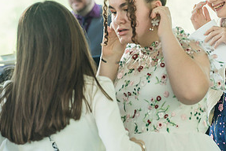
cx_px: 205
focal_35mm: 319
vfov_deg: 4.3
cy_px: 74
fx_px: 2005
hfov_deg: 6.4
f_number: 6.3
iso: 800
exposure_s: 1/160
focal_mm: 158
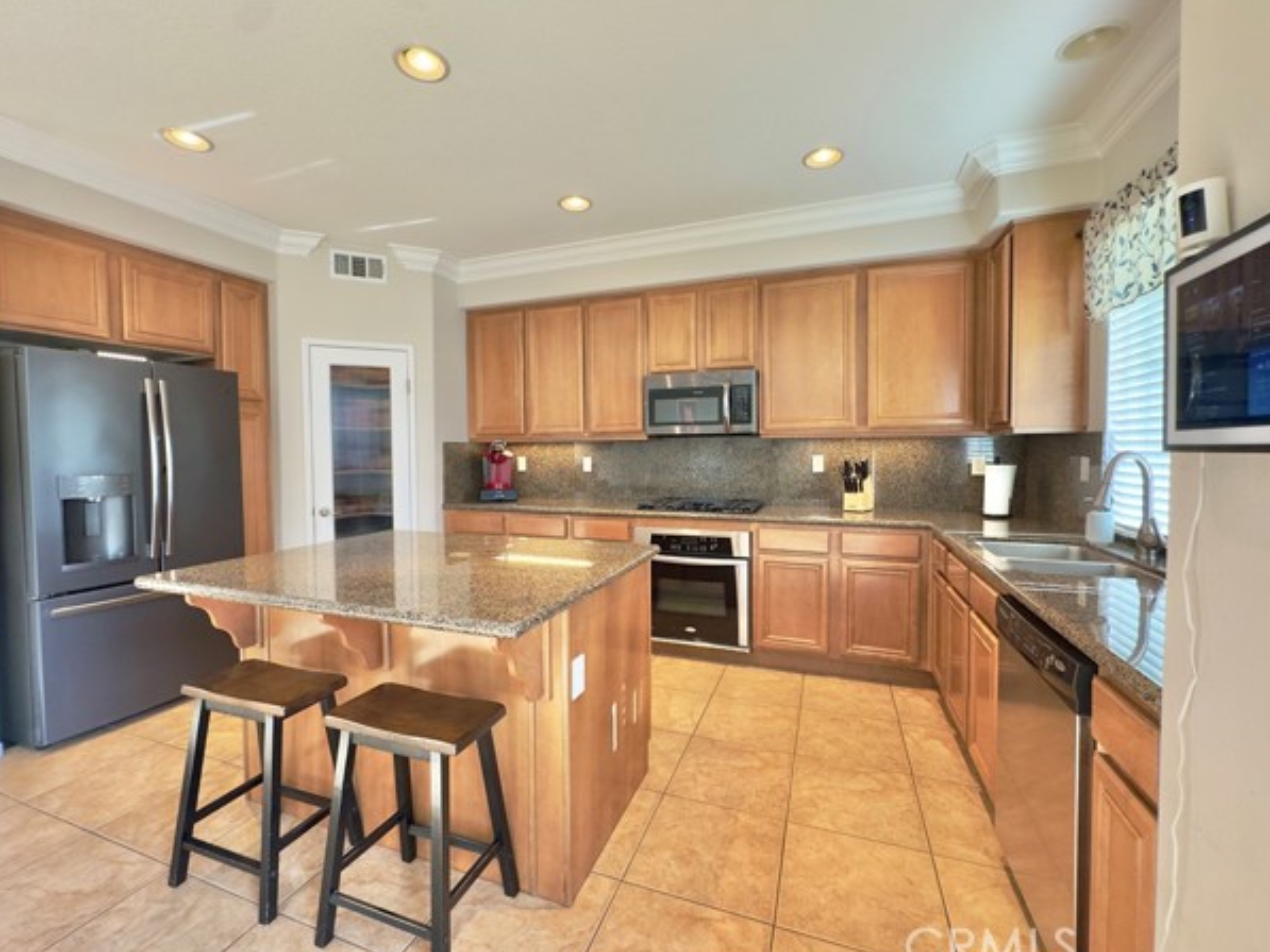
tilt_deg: -2.5
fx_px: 550
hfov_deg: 98.1
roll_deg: +0.4
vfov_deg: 81.8
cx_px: 623
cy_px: 468
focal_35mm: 15
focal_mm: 2.22
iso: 160
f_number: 2.2
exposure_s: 1/120
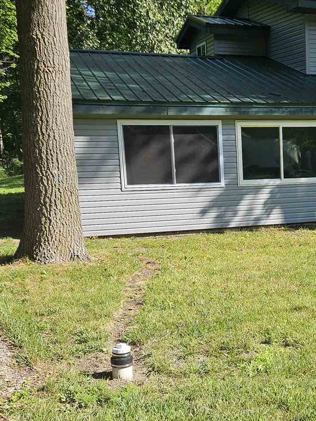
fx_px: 694
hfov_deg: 24.3
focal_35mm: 57
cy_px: 267
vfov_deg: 33.6
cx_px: 331
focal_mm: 5.4
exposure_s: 1/955
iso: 25
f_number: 1.8
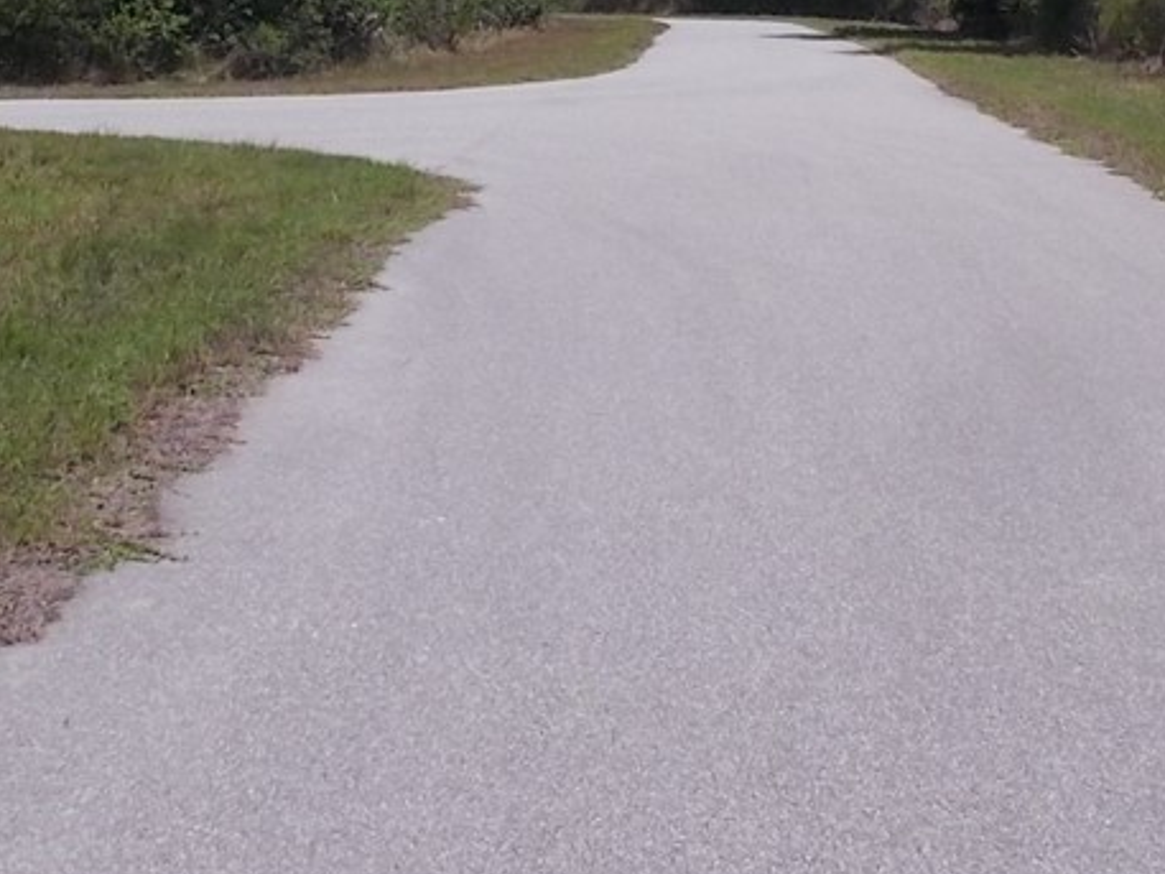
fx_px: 2188
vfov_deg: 21.8
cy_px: 15
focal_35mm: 65
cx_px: 487
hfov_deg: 29.8
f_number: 3.3
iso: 80
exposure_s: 1/1499
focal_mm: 4.1
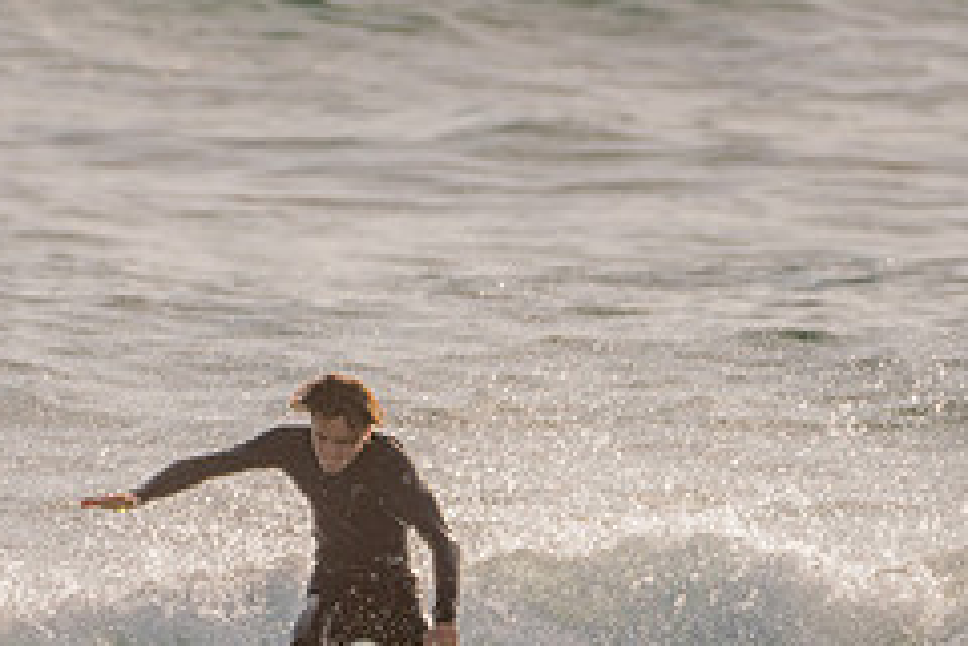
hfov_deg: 1.4
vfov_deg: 0.9
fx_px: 39873
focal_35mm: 1483
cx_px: 375
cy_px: 661
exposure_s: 1/2000
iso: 110
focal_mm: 500
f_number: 5.6
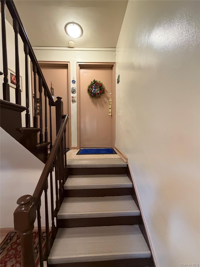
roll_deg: +0.7
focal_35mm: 14
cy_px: 134
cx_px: 100
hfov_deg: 85.7
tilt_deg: -0.5
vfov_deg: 102.1
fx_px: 108
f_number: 2.2
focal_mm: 2.22
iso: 500
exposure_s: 1/60
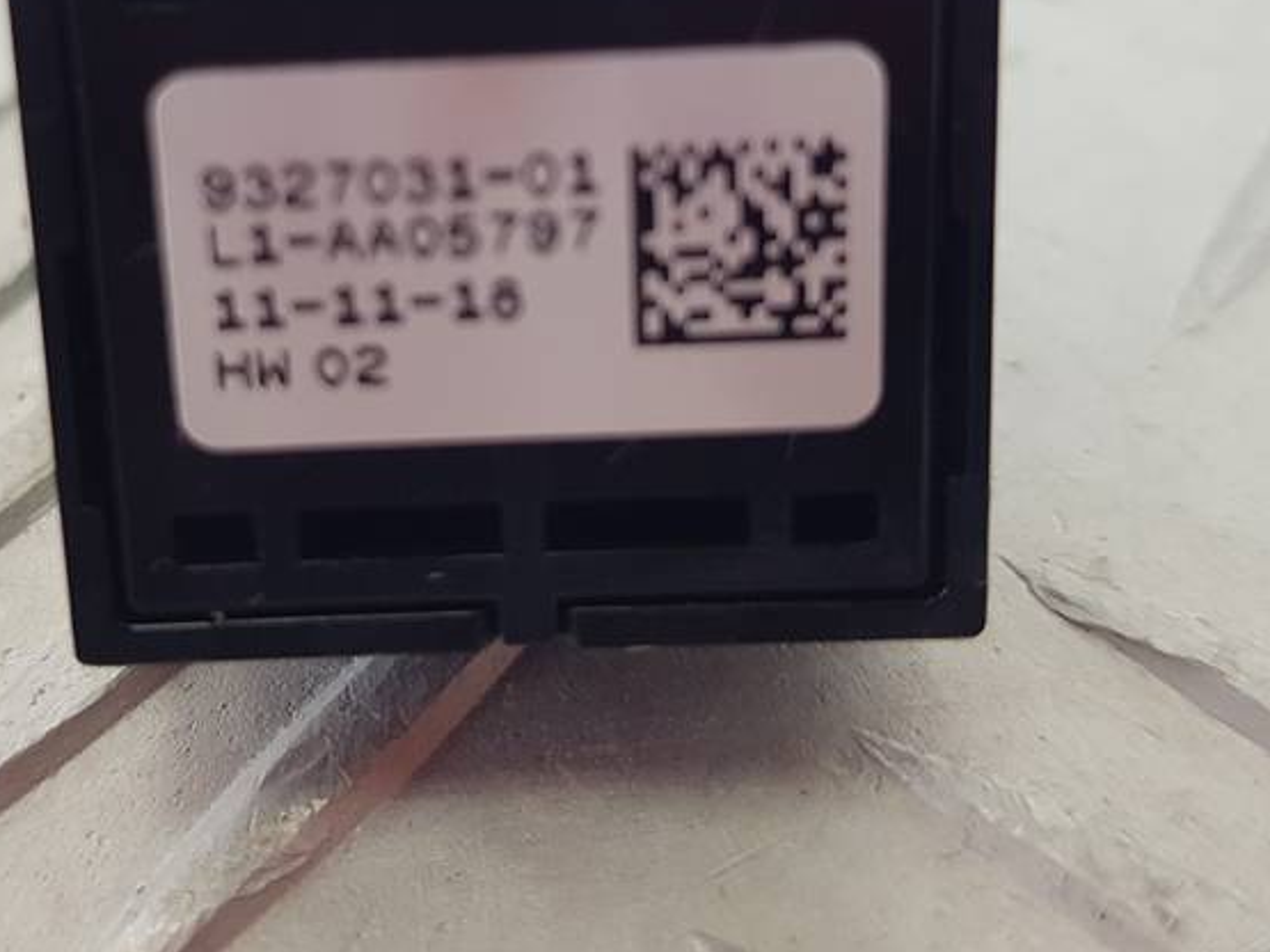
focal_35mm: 48
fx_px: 1761
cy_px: 227
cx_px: 485
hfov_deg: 39.4
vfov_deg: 29.7
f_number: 1.7
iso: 80
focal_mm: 4.2
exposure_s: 1/100
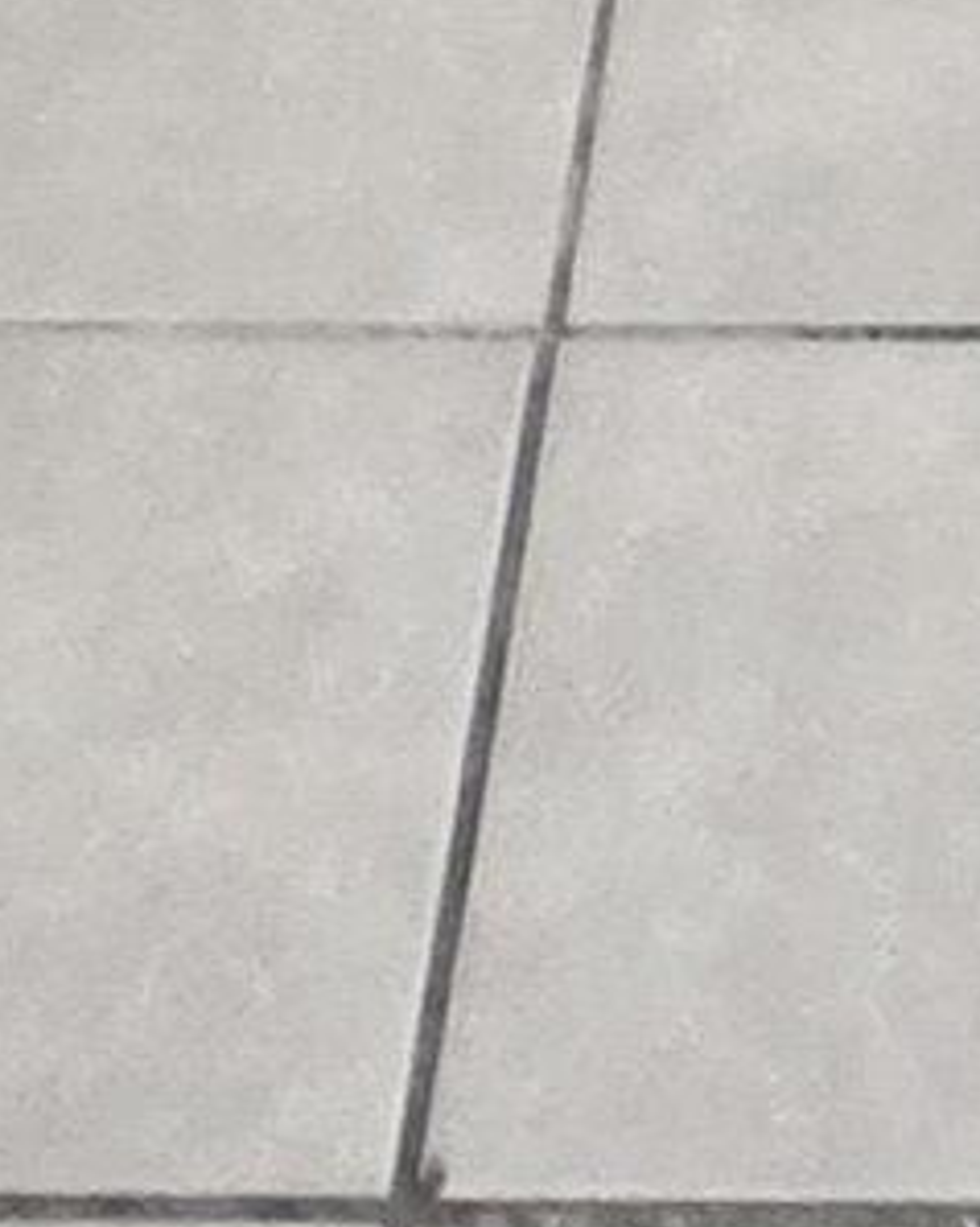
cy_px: -3327
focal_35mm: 131
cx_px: 1165
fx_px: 4754
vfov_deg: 8.8
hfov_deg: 11.5
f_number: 2.2
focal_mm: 1.7
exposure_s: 1/60
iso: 80
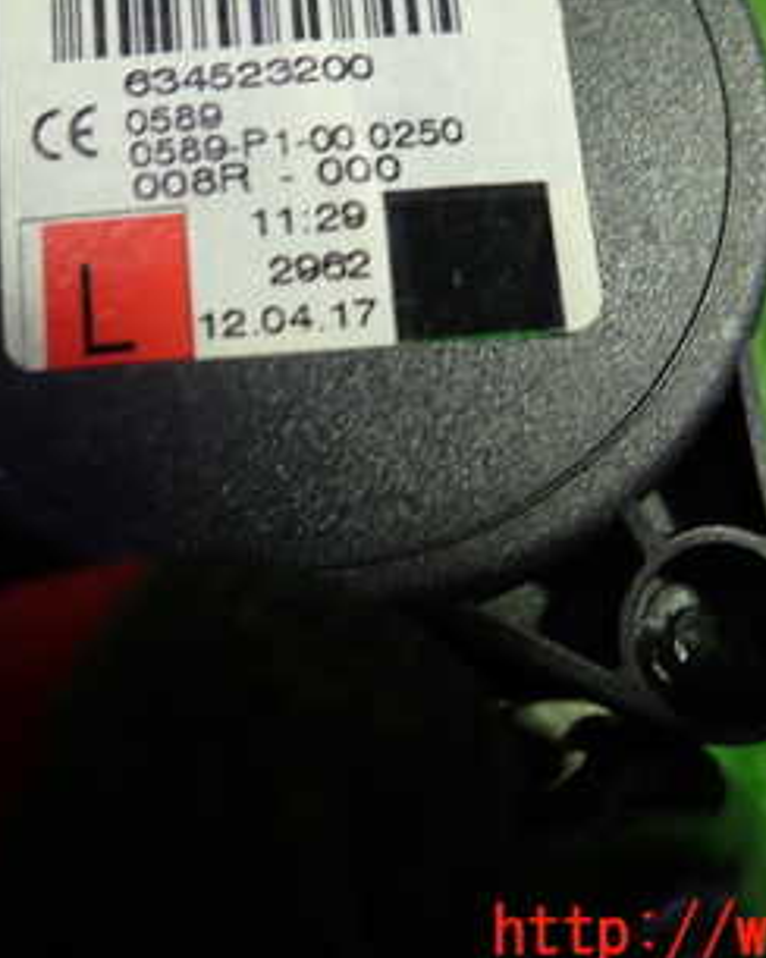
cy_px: 267
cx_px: 261
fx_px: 1360
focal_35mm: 48
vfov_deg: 38.0
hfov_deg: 31.2
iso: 200
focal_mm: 4.5
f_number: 2
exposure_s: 1/30
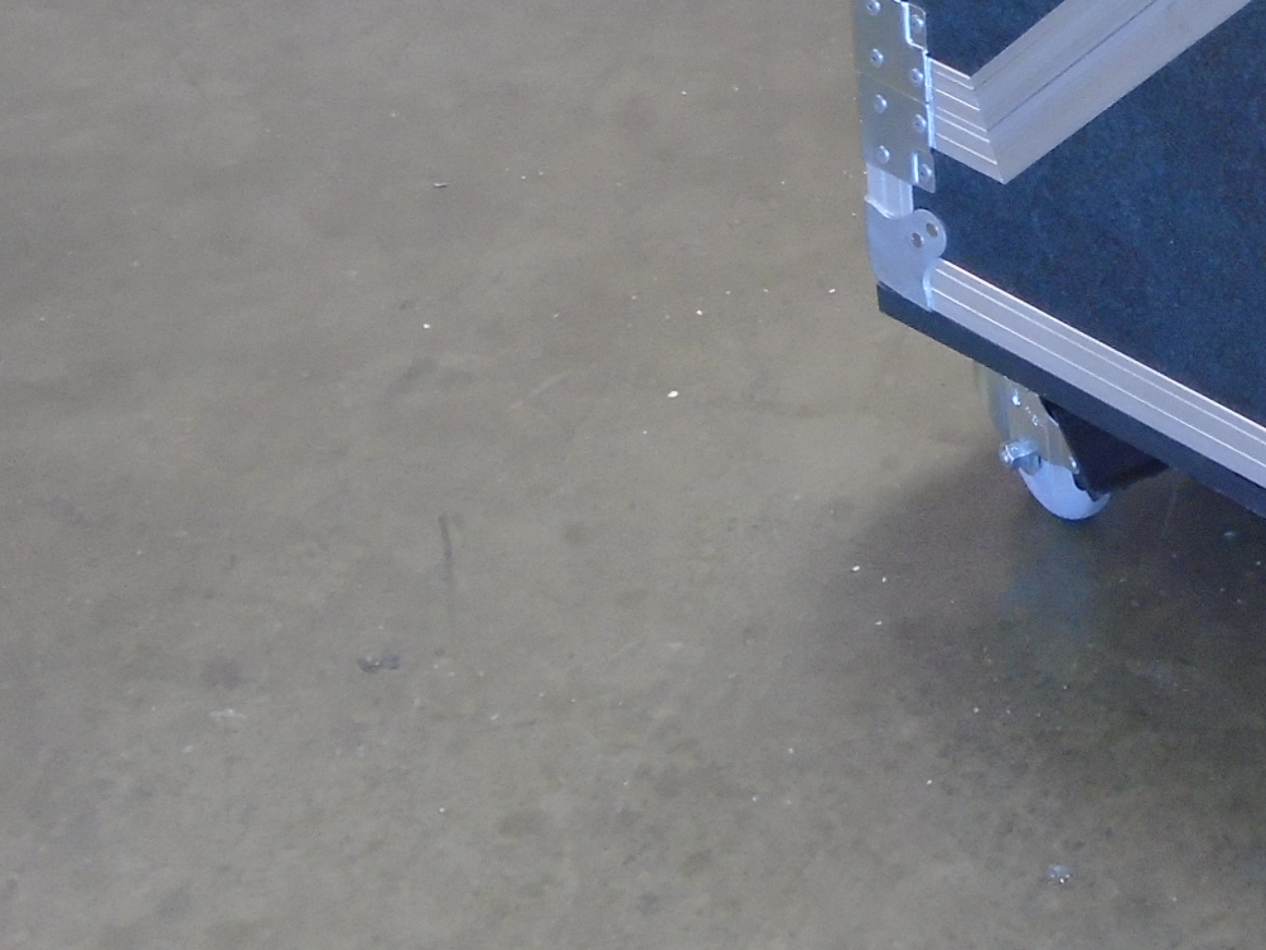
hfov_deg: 22.2
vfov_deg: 17.9
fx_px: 2926
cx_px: 1593
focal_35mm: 80
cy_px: -56
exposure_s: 1/30
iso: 250
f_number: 3.5
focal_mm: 5.5
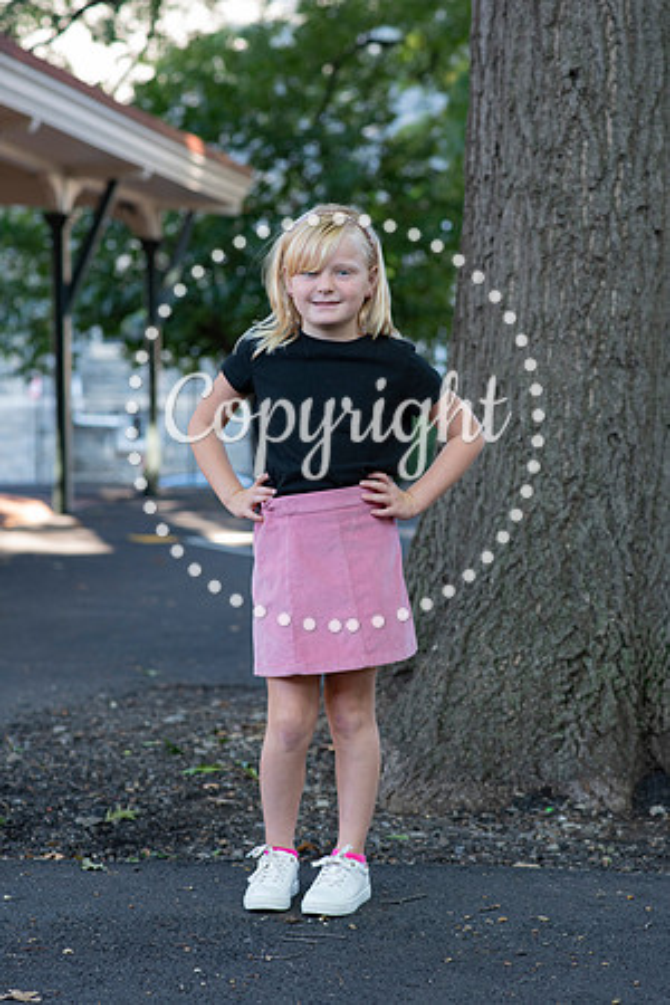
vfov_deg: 23.9
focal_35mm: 85
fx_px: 2373
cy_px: 502
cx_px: 335
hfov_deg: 16.1
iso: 800
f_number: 4.5
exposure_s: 1/250
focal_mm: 85
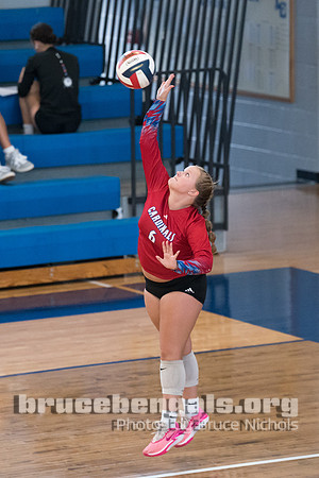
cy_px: 218
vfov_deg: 8.1
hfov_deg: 5.4
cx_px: 178
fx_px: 3395
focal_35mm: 255
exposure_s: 1/1250
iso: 8000
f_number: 2.8
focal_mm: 143
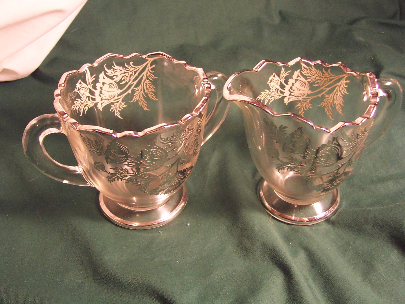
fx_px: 433
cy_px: 152
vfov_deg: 38.7
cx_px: 202
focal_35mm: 37
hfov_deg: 50.1
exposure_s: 1/30
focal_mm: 5.6
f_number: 2.8
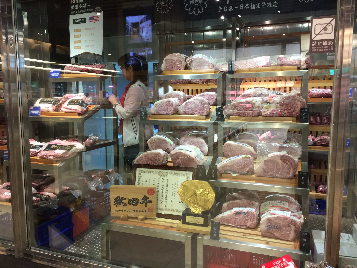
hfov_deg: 61.7
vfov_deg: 48.2
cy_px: 134
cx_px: 178
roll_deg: -0.6
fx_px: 299
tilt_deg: -7.5
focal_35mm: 29
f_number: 2.2
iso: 64
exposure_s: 1/15
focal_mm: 4.15
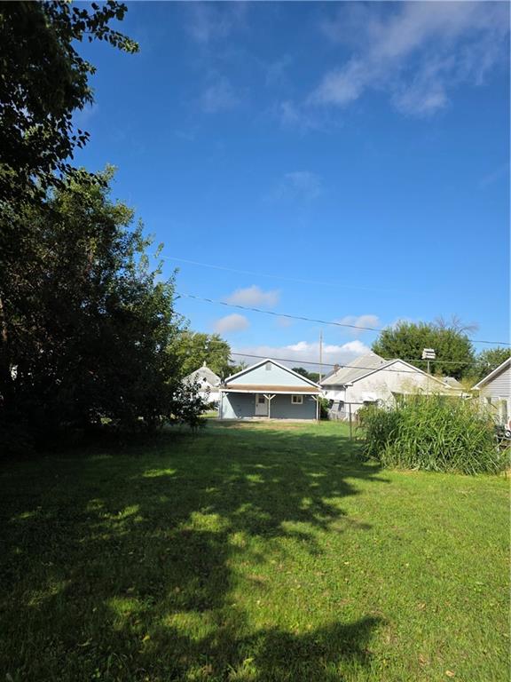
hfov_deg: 58.9
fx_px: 453
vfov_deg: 73.9
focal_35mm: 23
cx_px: 256
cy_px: 341
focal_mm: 6.3
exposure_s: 1/4889
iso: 80
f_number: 1.7
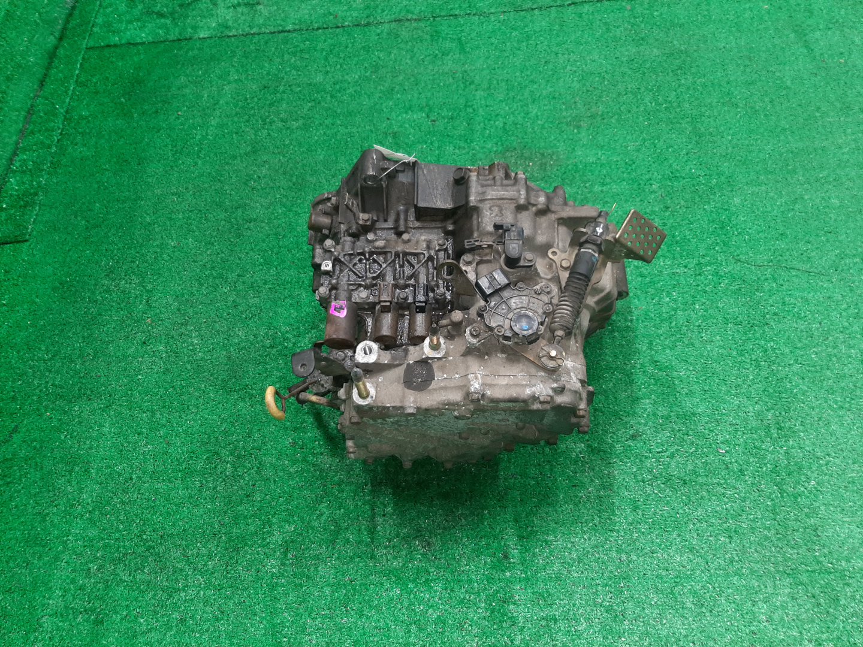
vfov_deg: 53.1
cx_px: 432
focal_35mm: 26
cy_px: 324
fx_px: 648
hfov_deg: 67.3
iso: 163
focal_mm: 3.93
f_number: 1.7
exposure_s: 1/50
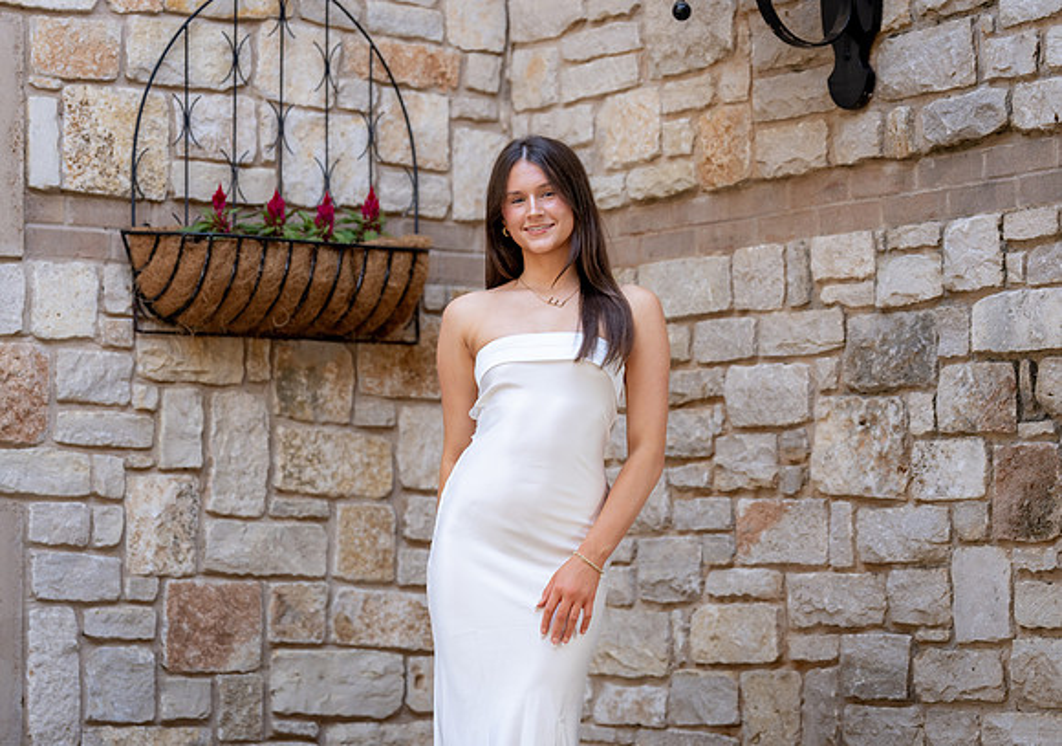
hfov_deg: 17.6
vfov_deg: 12.4
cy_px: 360
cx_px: 539
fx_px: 3424
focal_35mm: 114
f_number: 2.8
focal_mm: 103
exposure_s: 1/320
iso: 400
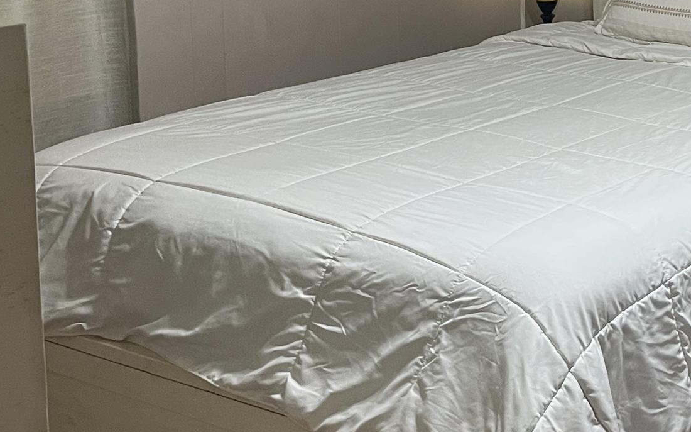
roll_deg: -0.6
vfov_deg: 16.4
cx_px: 808
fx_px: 1450
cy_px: -55
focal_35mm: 77
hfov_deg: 24.5
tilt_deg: -7.5
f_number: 1.6
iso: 160
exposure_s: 1/60
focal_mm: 5.1
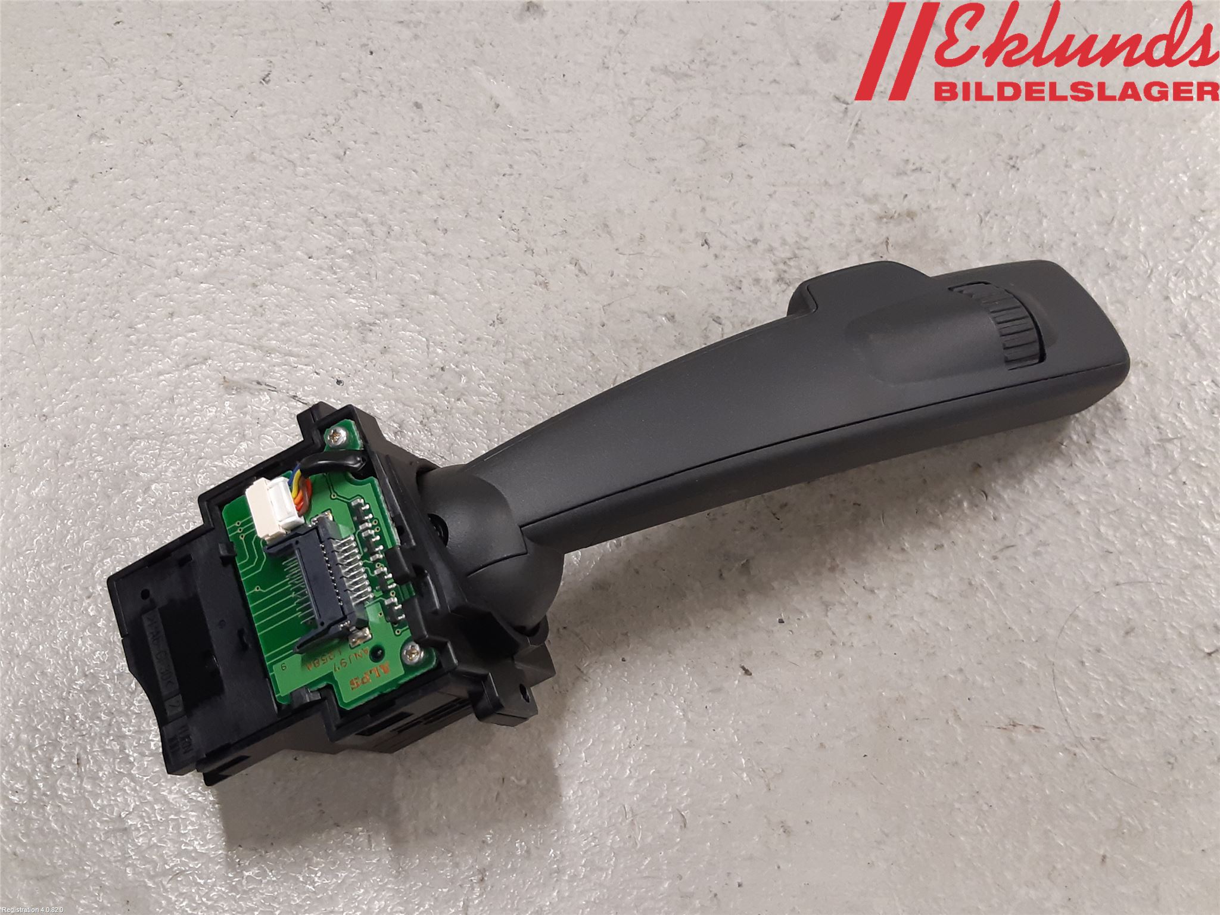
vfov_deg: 53.1
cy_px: 458
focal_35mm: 26
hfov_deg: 67.3
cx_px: 610
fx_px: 916
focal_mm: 3.93
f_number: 1.7
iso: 160
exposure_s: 1/50
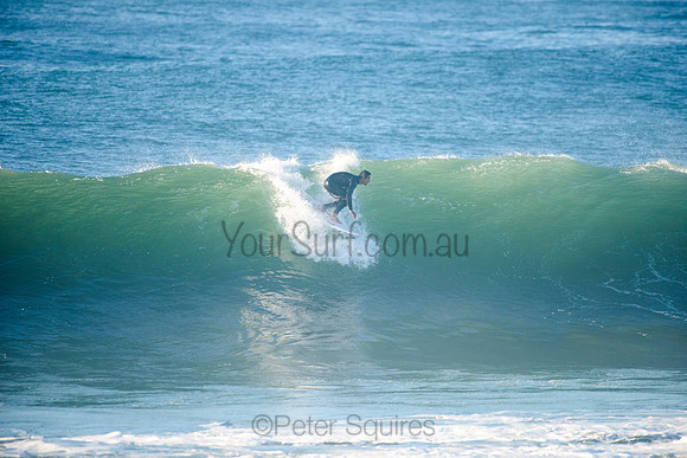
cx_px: 344
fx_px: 9545
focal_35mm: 500
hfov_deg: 4.1
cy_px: 229
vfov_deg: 2.8
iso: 400
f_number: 5.6
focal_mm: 500
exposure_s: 1/1600
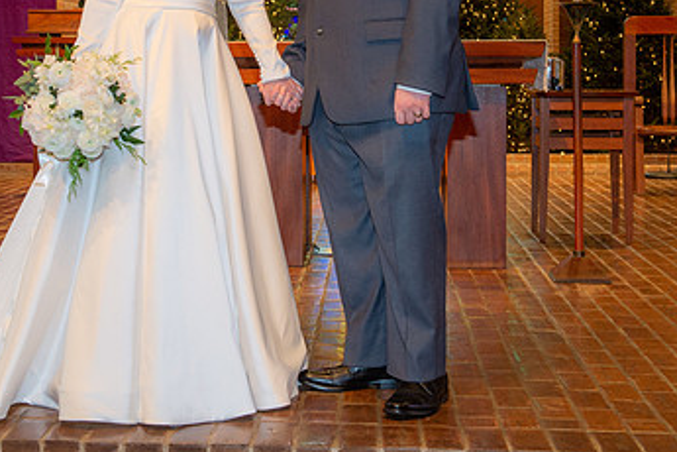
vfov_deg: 18.3
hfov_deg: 27.3
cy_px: 94
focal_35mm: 74
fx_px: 1392
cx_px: 261
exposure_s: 1/125
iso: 1600
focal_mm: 44
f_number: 5.6
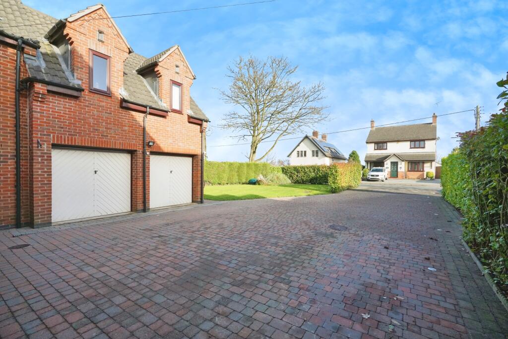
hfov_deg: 96.7
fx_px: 226
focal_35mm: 16
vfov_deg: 73.8
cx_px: 254
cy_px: 170
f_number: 7.1
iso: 2000
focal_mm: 16
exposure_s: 1/2000
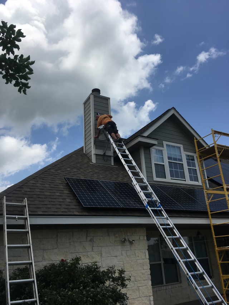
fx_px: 256
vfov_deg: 61.7
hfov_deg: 48.2
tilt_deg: +21.2
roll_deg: +3.7
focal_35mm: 29
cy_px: 152
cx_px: 114
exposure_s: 1/2331
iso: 25
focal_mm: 4.15
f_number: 2.2
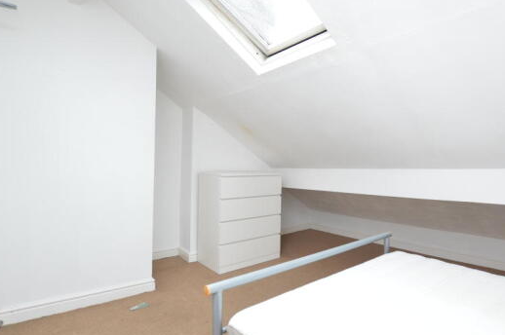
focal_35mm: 19
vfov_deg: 64.4
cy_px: 163
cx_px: 291
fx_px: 266
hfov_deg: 86.3
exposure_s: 1/100
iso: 400
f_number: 5.6
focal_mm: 10
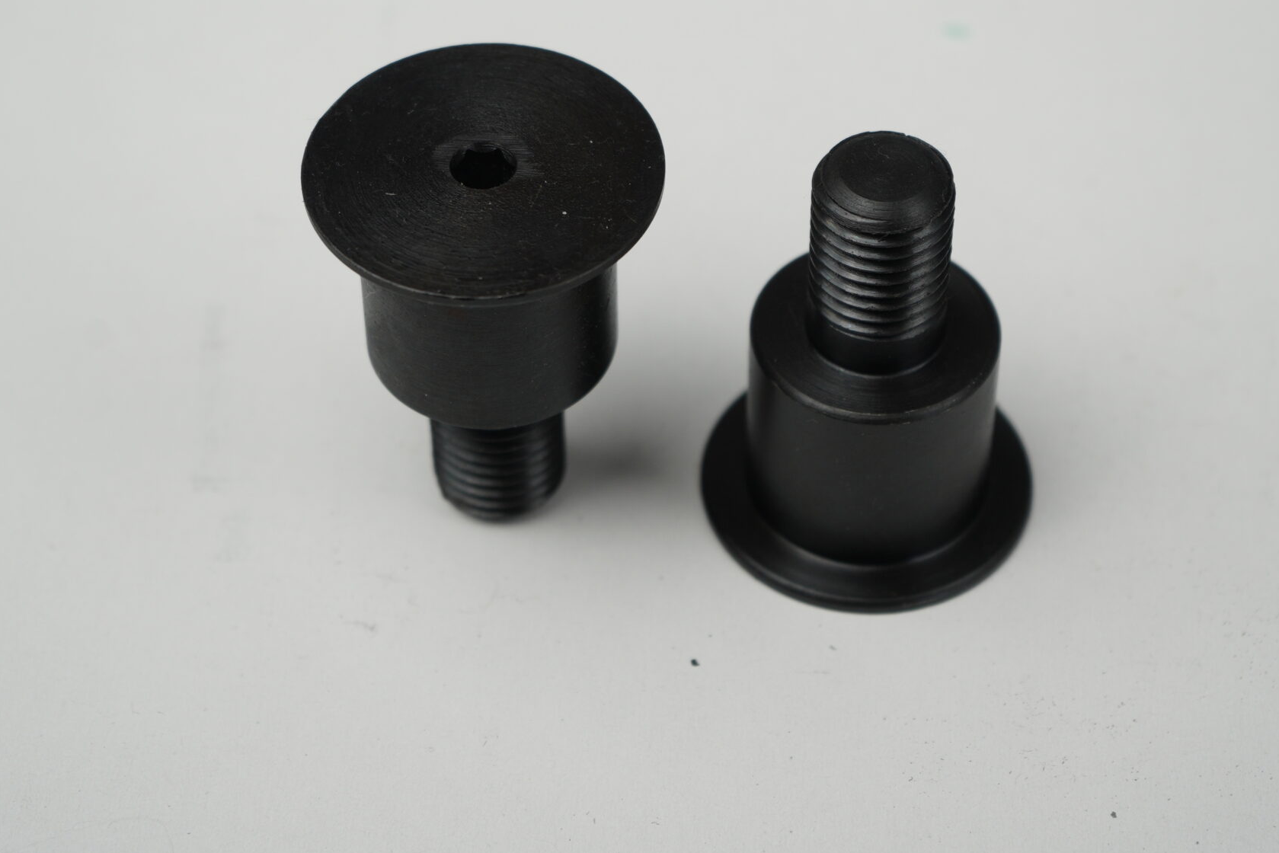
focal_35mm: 93
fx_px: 3304
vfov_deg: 14.7
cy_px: 216
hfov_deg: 21.9
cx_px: 668
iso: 250
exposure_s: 1/100
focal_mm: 61
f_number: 5.6
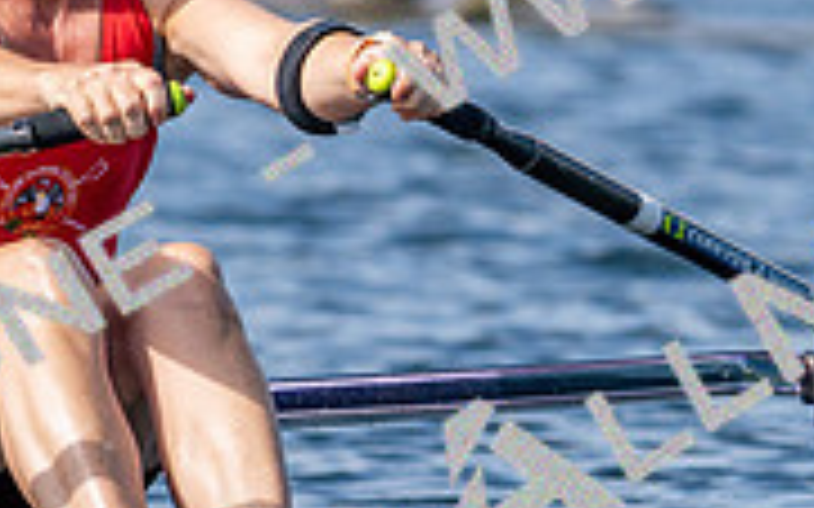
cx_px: 58
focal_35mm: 926
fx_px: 20536
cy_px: 187
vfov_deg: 1.4
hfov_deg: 2.3
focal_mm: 284
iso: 320
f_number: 5.6
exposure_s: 1/1600
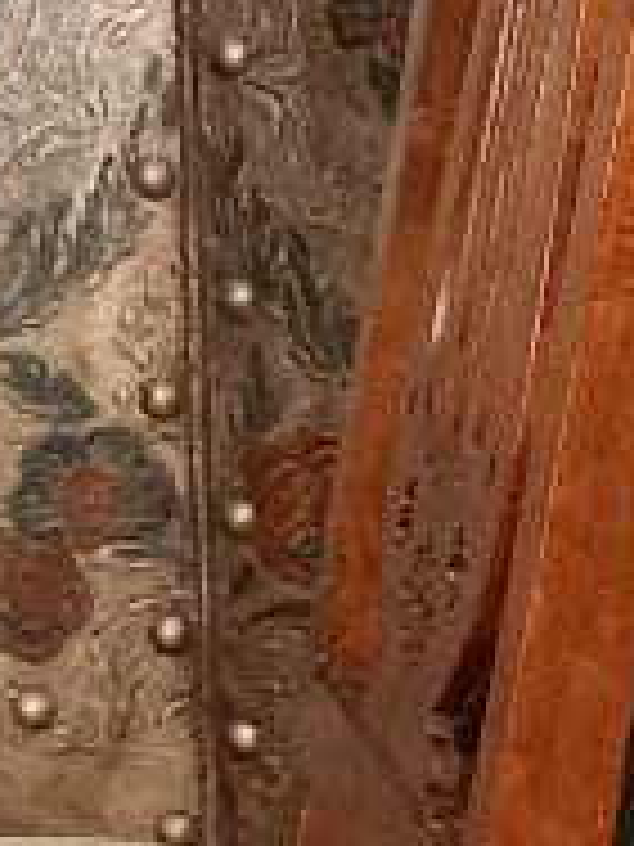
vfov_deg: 12.2
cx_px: 823
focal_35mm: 160
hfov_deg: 9.1
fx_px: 3907
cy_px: 810
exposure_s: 1/25
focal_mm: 4.65
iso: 640
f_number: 1.8
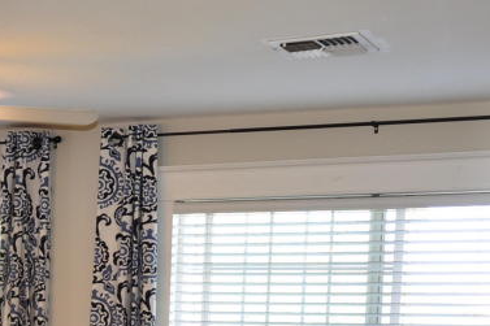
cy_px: 478
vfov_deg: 13.4
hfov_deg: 19.8
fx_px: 1313
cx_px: -107
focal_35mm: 97
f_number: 3.8
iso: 400
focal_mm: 21
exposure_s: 1/60
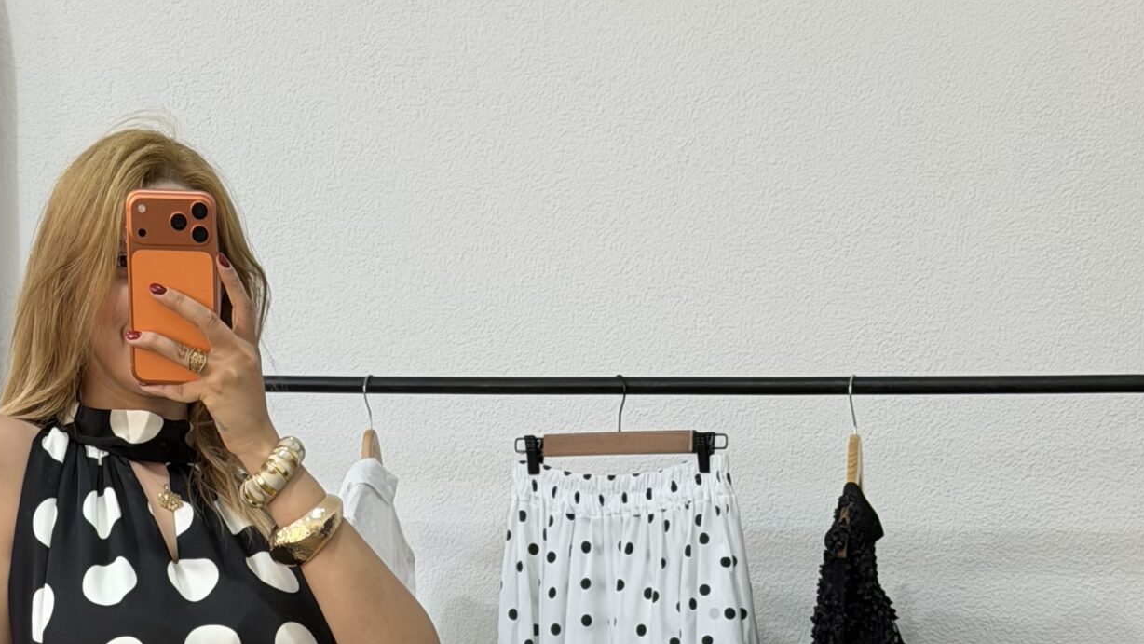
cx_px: 261
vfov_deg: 10.6
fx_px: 3307
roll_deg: -1.5
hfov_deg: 19.5
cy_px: 1093
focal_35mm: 109
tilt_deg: -24.0
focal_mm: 6.76
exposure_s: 1/96
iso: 80
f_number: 1.78
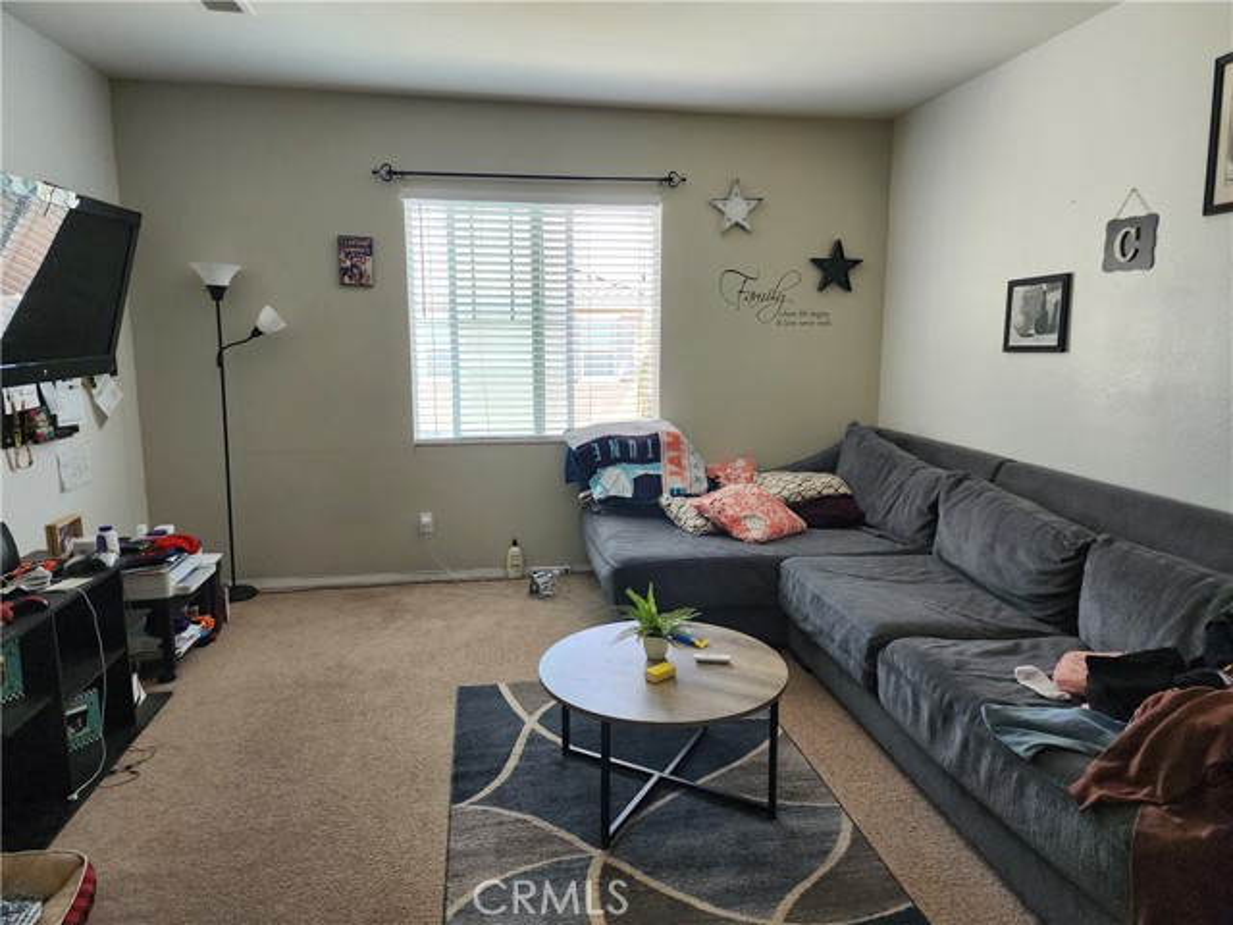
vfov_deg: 58.9
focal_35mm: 23
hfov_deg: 73.9
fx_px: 819
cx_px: 616
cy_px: 462
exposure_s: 1/120
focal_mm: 6.4
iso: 250
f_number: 1.8
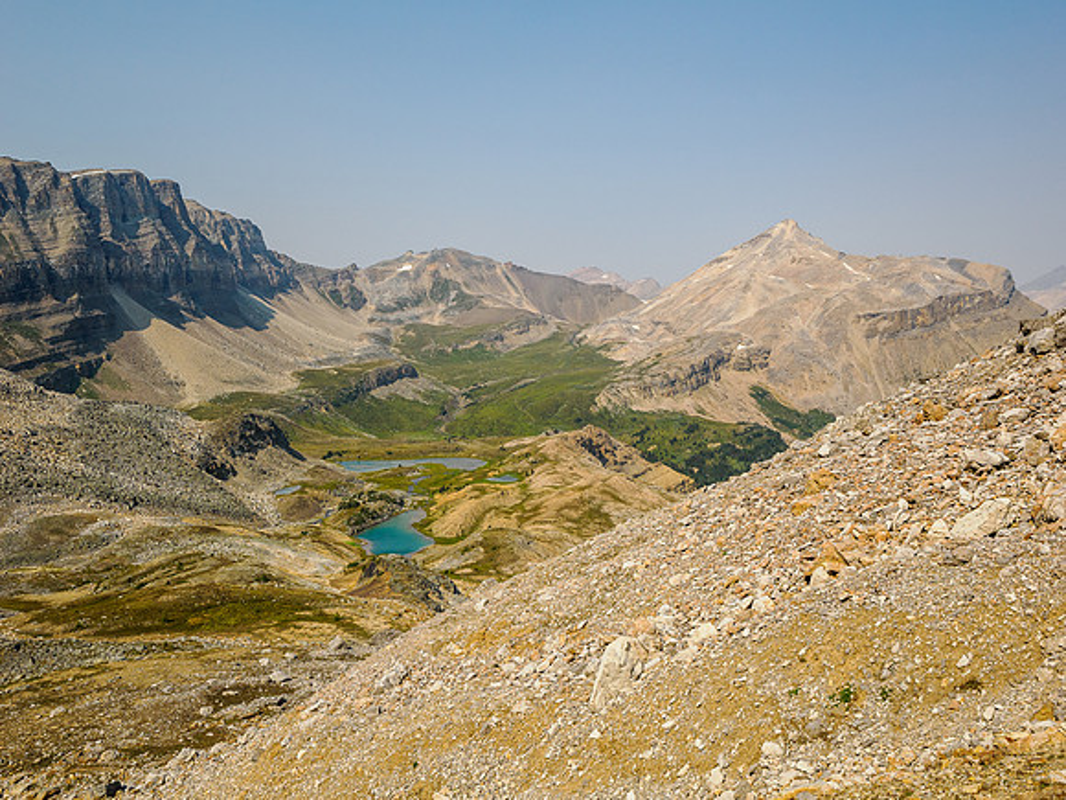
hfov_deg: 60.0
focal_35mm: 30
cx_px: 533
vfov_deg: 46.8
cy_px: 400
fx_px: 924
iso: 200
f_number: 8
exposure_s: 1/320
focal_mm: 15
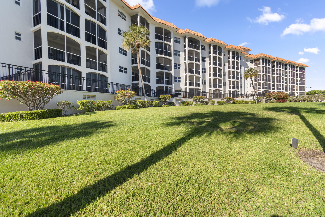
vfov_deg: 77.3
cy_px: 108
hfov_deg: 100.4
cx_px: 162
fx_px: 135
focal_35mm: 15
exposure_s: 1/100
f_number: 8
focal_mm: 10
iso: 100
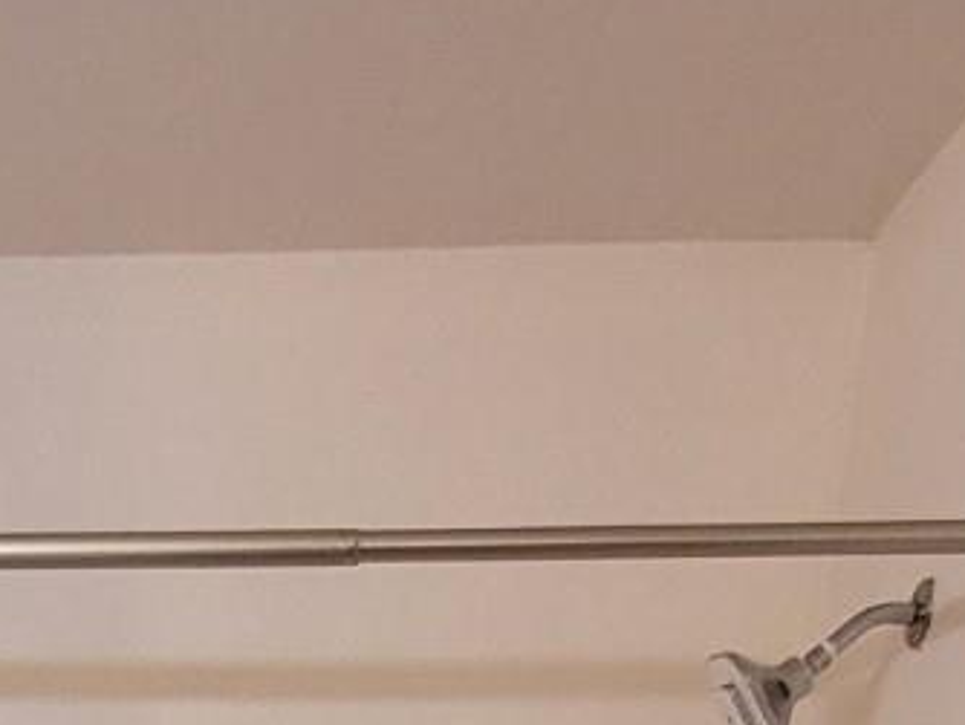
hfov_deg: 32.9
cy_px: 1436
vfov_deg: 18.1
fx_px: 1562
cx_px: 127
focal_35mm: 56
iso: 250
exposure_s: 1/60
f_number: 2.2
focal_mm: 1.74
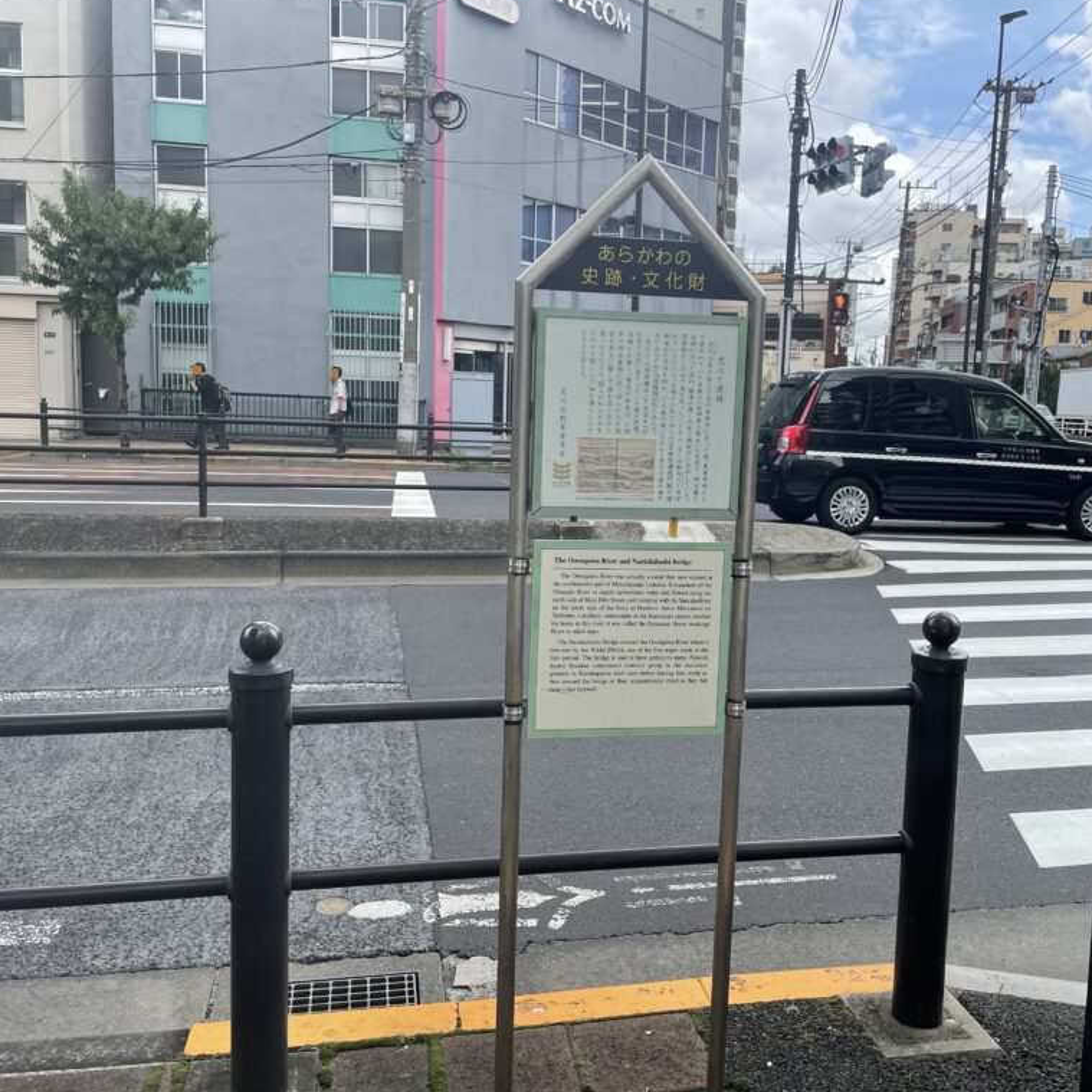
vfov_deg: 52.5
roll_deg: -2.2
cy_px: 542
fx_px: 1106
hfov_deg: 52.4
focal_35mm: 31
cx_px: 622
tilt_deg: -6.5
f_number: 1.6
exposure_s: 1/1103
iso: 32
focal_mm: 4.2
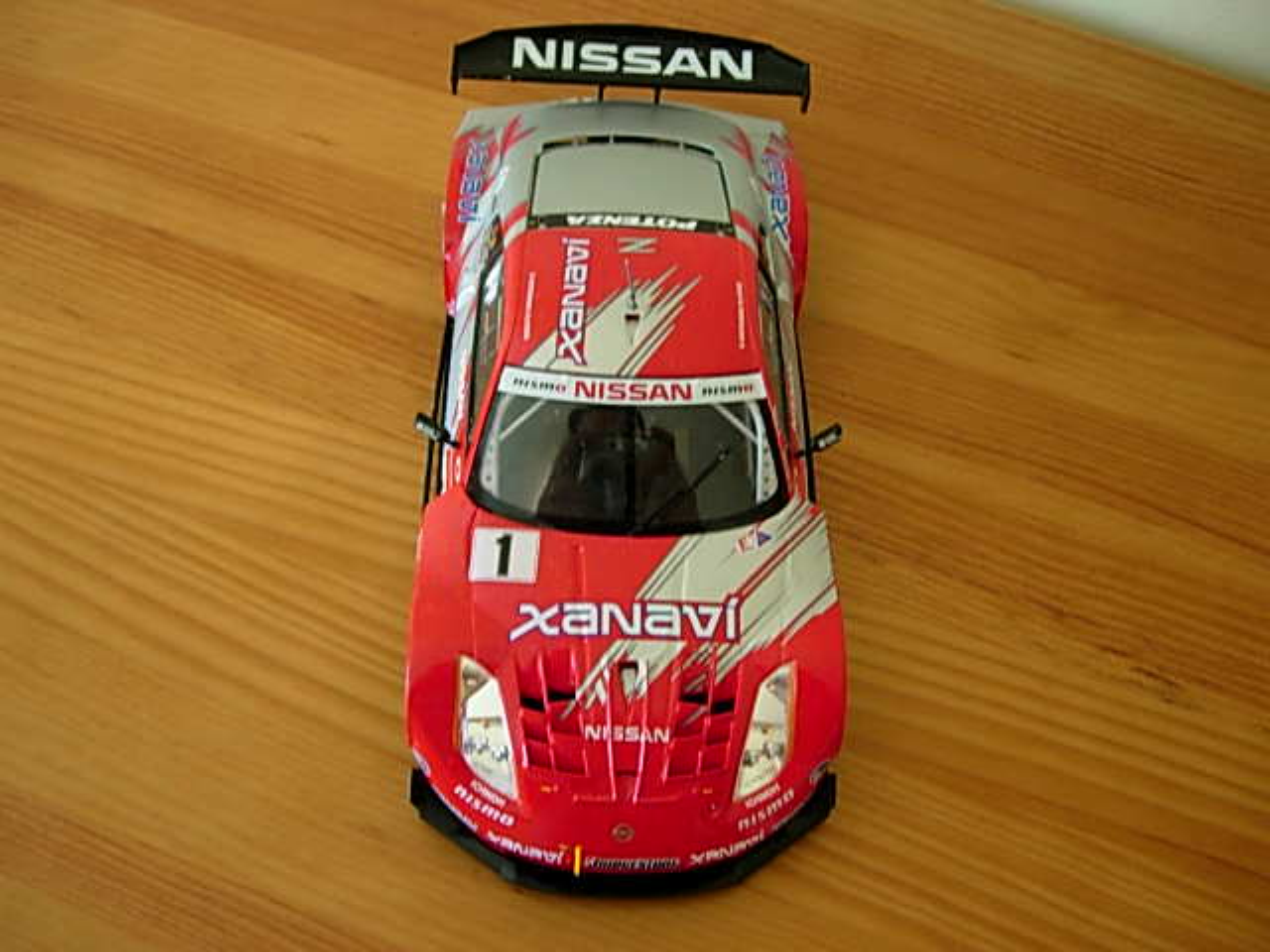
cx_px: 635
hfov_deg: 49.0
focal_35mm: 38
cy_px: 476
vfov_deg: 37.7
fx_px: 1394
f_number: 2.8
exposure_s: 1/32
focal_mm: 7.8
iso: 145
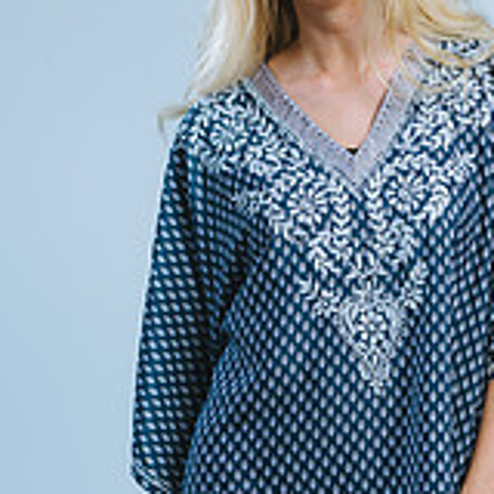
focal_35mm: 203
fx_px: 3278
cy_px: 266
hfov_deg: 8.6
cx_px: 423
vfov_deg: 8.6
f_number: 4
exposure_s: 1/160
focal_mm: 85
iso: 100
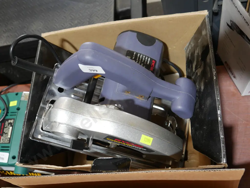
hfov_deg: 51.3
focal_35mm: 36
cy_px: 94
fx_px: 260
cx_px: 125
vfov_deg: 39.7
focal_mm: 18
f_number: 4
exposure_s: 1/60
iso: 500
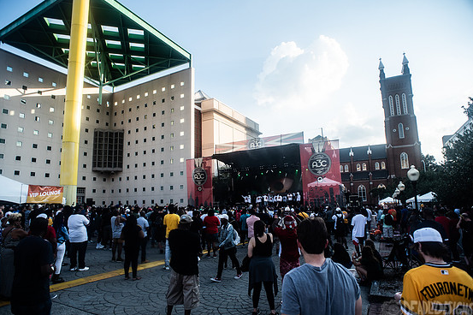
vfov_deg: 59.4
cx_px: 234
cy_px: 165
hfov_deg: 81.2
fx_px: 276
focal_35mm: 21
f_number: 4.5
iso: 200
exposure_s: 1/1000
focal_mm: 20
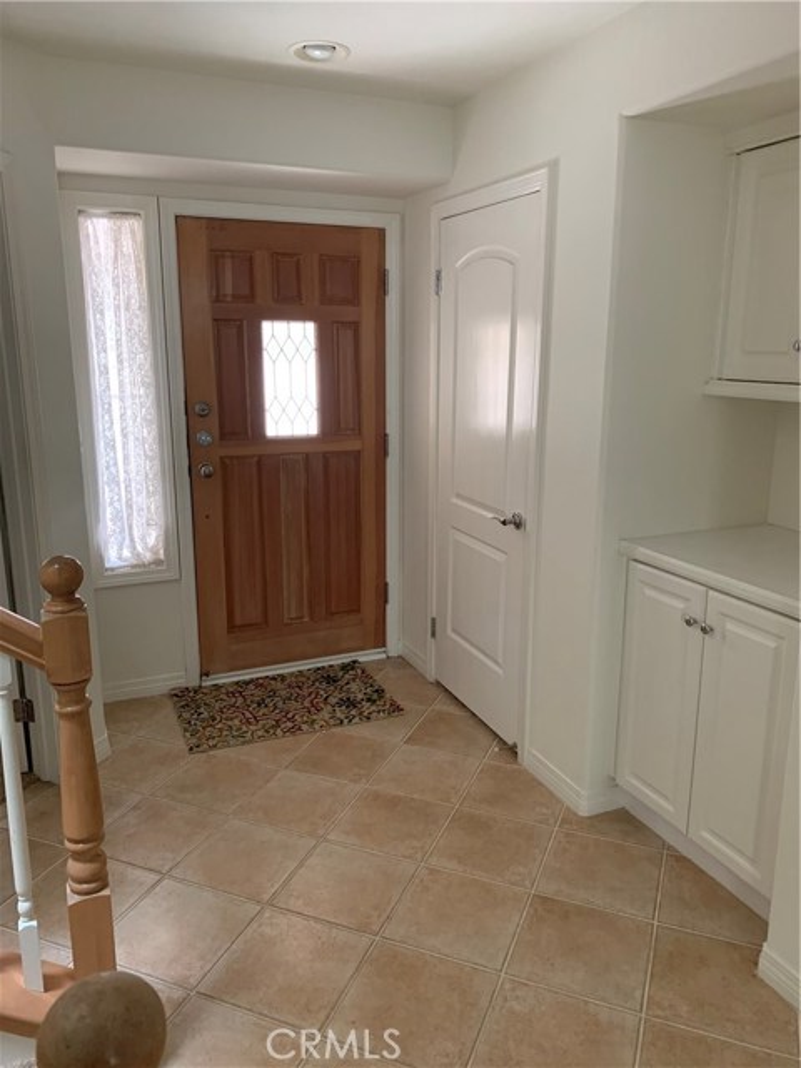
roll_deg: +0.6
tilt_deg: -11.7
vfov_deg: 67.3
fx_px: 802
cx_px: 400
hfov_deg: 53.1
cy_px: 534
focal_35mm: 26
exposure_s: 1/60
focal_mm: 4.25
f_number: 1.8
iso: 400
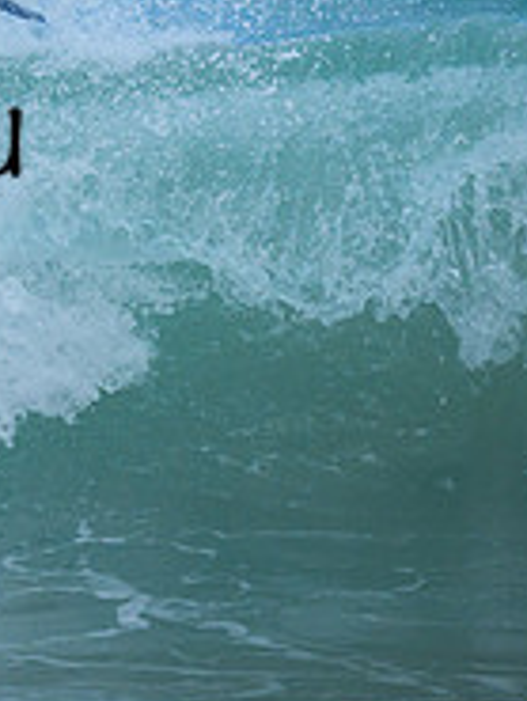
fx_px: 67234
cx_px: -480
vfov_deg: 0.6
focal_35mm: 3316
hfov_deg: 0.4
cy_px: -185
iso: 500
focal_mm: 800
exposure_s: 1/3200
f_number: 6.3
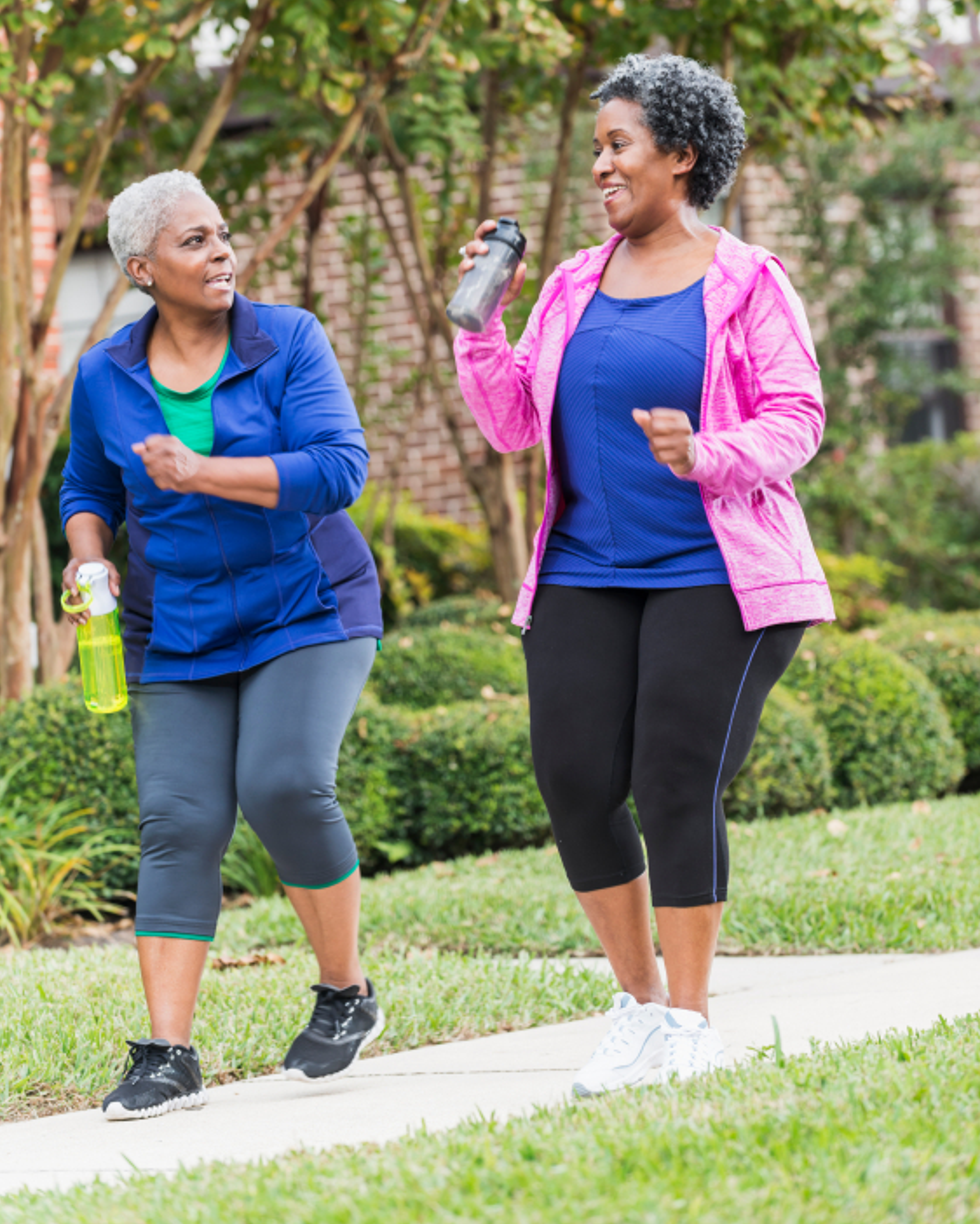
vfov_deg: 12.6
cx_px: 492
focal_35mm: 153
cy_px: 520
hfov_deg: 10.1
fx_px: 5545
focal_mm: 135
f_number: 4
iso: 320
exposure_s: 1/200
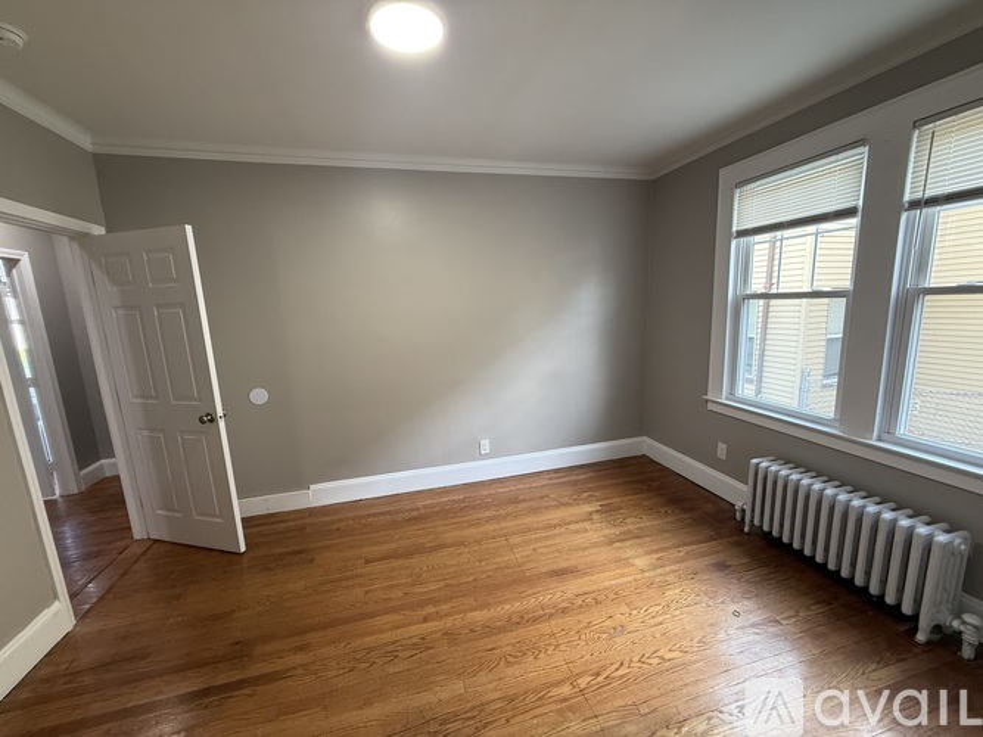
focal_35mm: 14
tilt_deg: -8.9
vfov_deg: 85.7
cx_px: 492
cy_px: 368
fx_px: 397
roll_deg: +2.0
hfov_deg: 102.1
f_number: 2.2
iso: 250
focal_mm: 2.22
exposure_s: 1/120
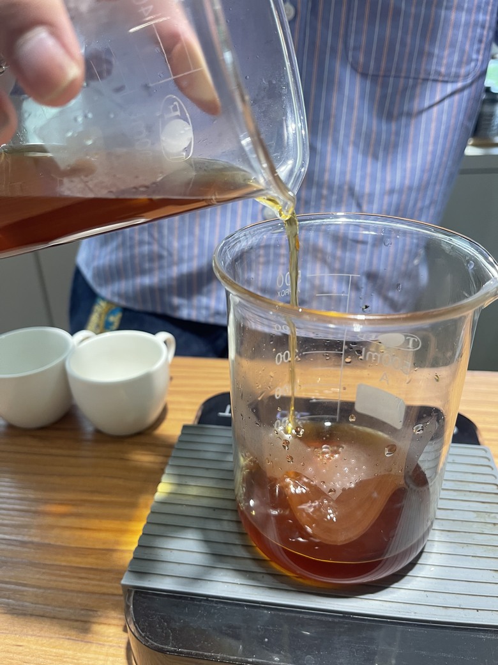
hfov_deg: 54.9
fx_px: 480
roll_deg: +1.2
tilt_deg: -28.2
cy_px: 332
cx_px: 249
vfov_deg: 69.4
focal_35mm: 25
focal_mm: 5.1
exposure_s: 1/60
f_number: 1.6
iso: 125
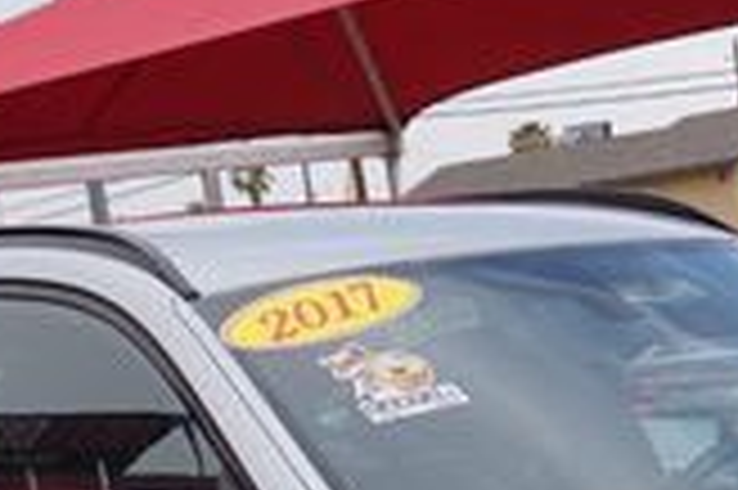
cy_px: 823
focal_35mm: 129
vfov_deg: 10.1
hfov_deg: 15.7
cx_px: 652
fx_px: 2642
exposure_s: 1/200
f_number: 5.6
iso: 100
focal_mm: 22
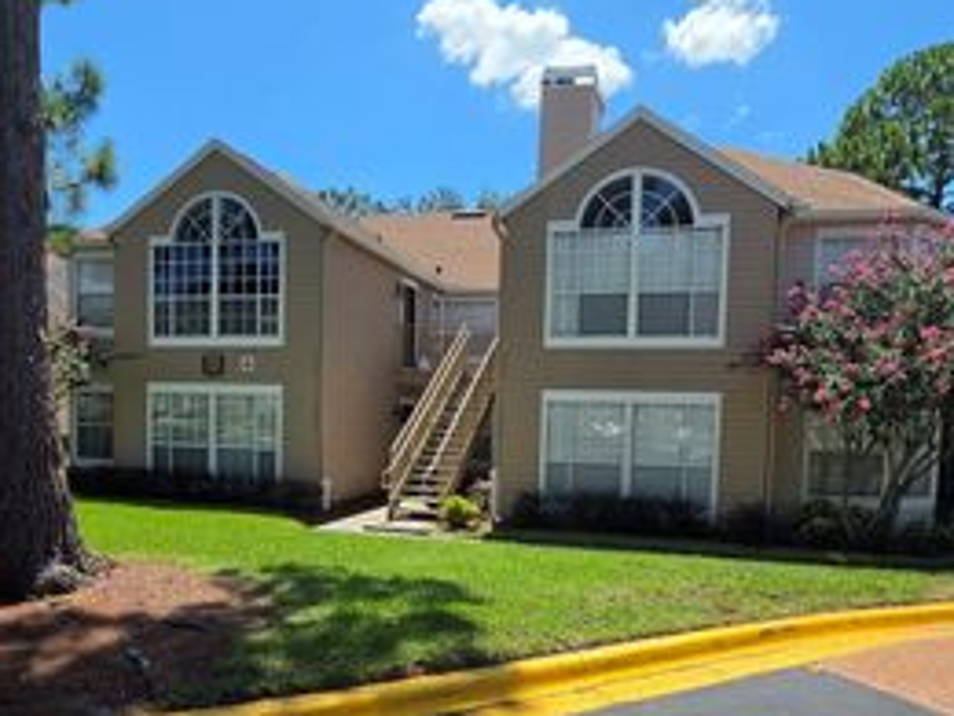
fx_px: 689
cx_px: 503
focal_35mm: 25
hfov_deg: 69.3
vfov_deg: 53.9
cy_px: 468
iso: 32
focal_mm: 2.2
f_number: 1.9
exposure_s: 1/1718
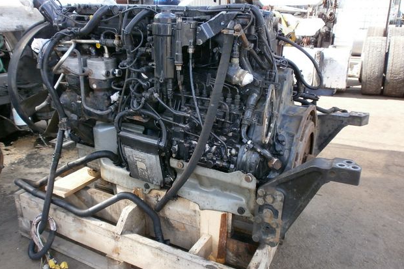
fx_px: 325
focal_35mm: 29
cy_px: 137
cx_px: 206
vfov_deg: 44.9
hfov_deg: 63.7
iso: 250
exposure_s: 1/250
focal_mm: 4.8
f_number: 2.9
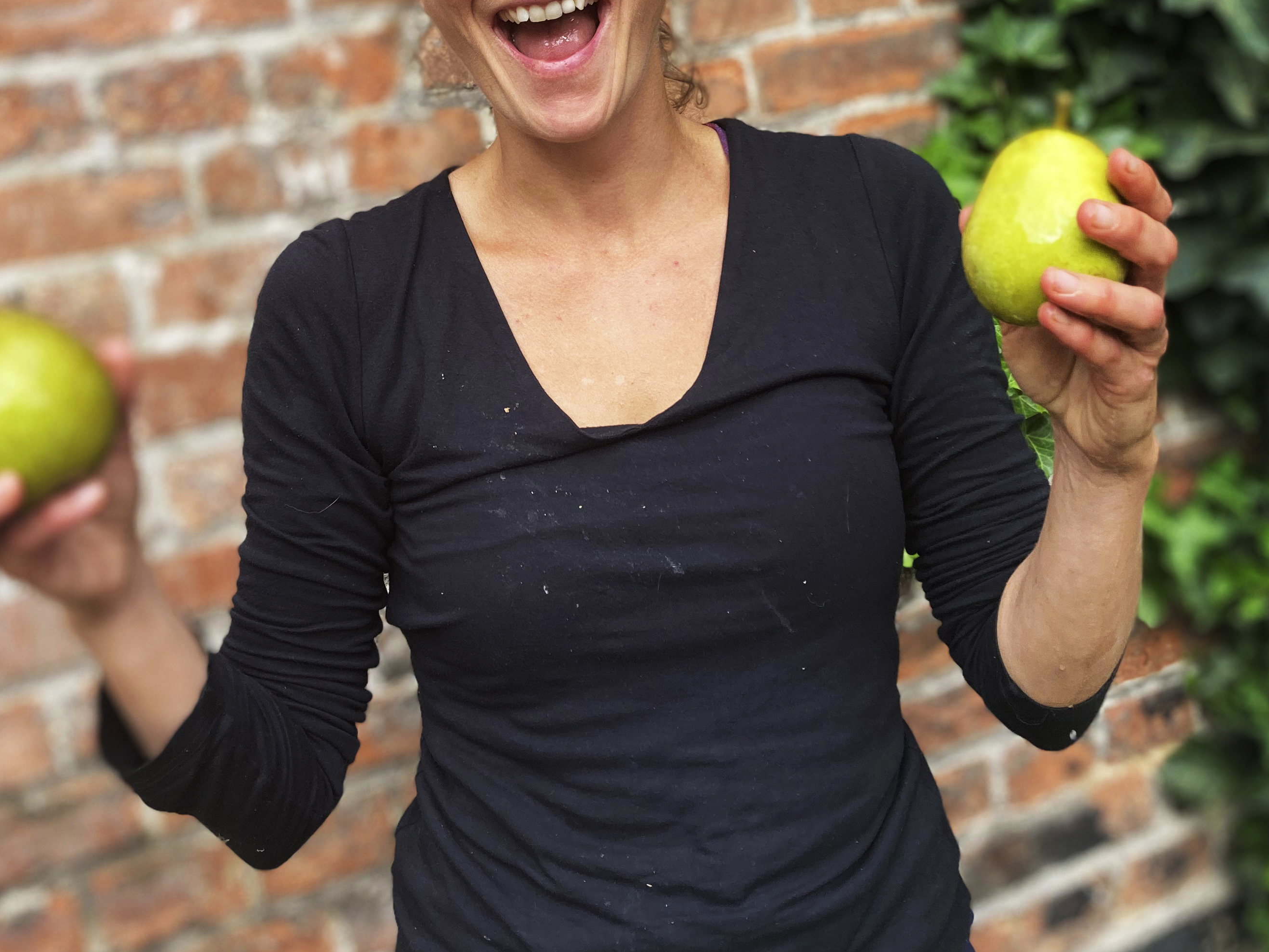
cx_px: 602
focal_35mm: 43
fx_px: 1576
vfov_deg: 32.9
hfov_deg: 43.8
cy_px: 230
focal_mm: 3.99
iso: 20
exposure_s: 1/173
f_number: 1.8
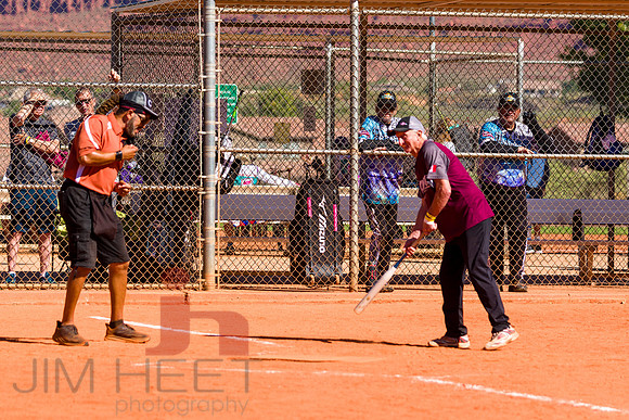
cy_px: 195
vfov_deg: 5.8
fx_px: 4167
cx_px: 262
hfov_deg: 8.6
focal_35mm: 238
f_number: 5.6
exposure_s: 1/2000
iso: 400
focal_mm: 180
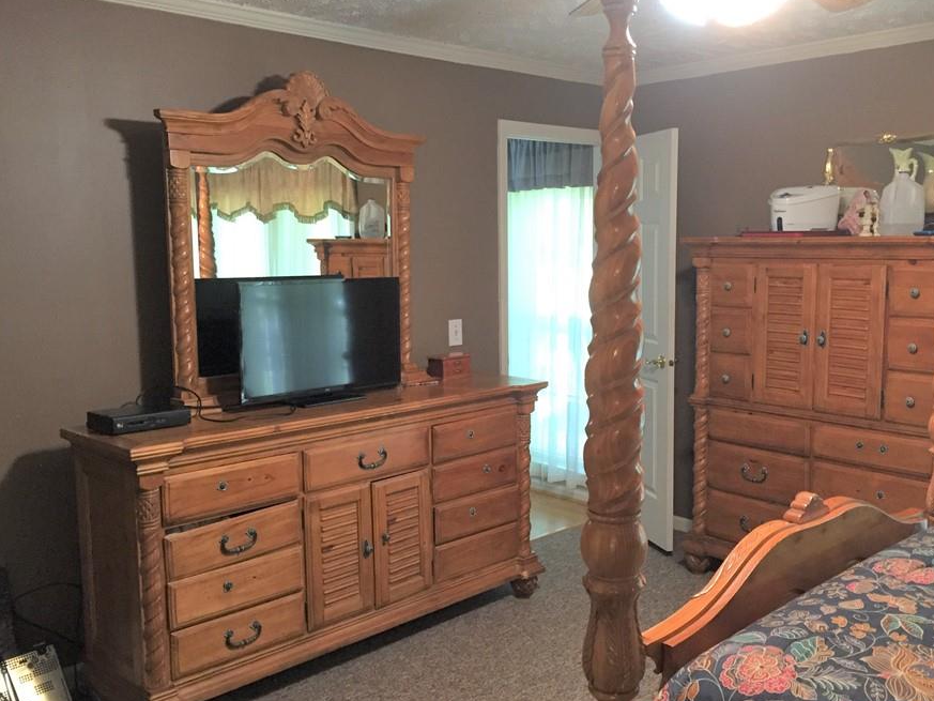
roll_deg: -1.5
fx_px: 918
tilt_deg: -9.1
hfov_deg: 53.8
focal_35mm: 34
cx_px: 530
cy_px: 353
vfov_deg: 41.8
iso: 160
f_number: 2.2
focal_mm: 4.15
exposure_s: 1/30
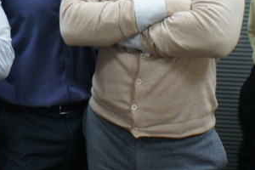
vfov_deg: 19.9
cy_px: -36
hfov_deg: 30.2
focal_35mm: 64
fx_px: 453
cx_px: 32
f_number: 2.8
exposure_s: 1/30
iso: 320
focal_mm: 16
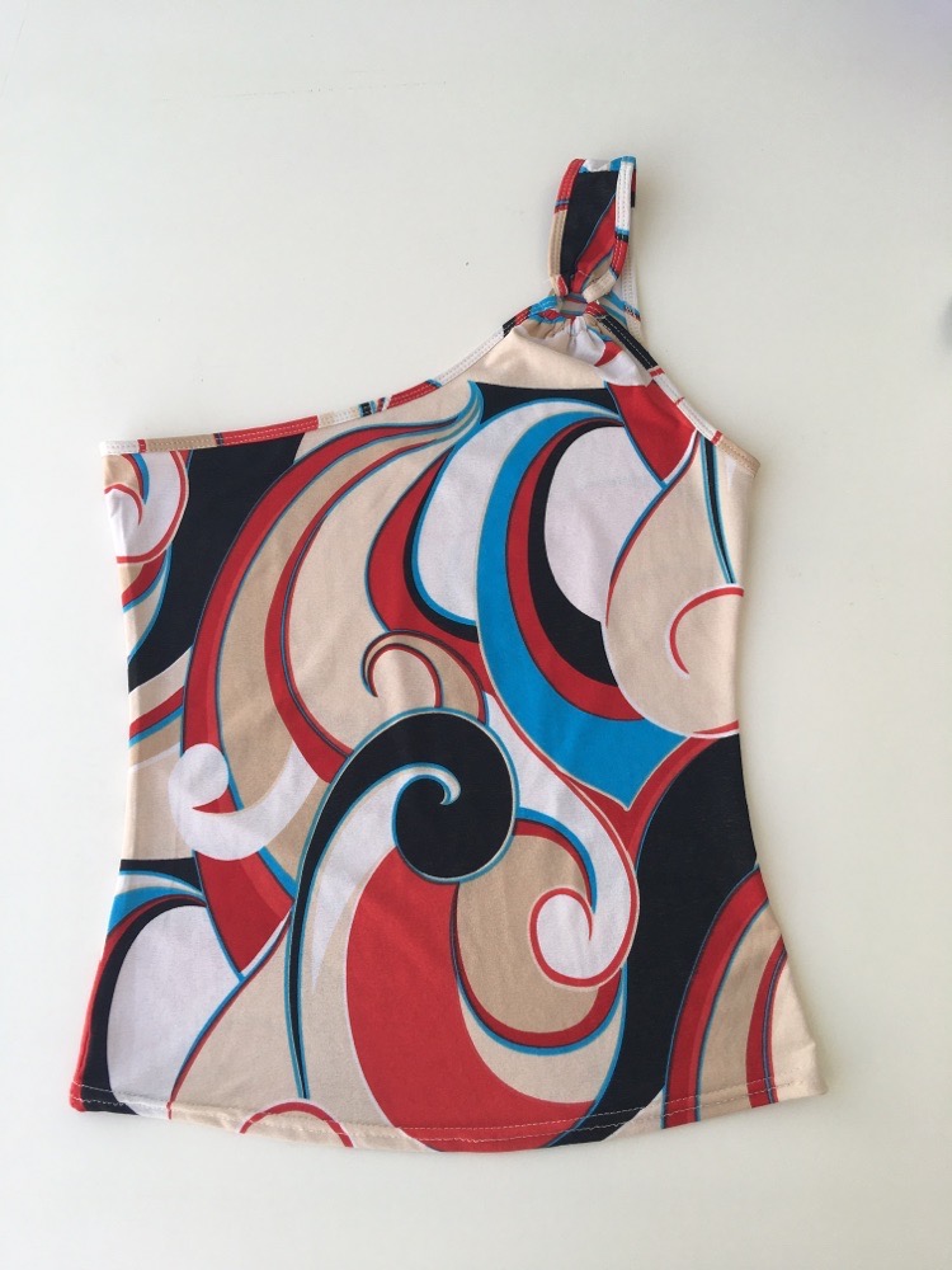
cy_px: 635
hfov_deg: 48.2
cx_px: 476
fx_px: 1063
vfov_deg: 61.7
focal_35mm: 29
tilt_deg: -77.1
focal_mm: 4.15
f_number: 2.2
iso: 25
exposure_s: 1/346
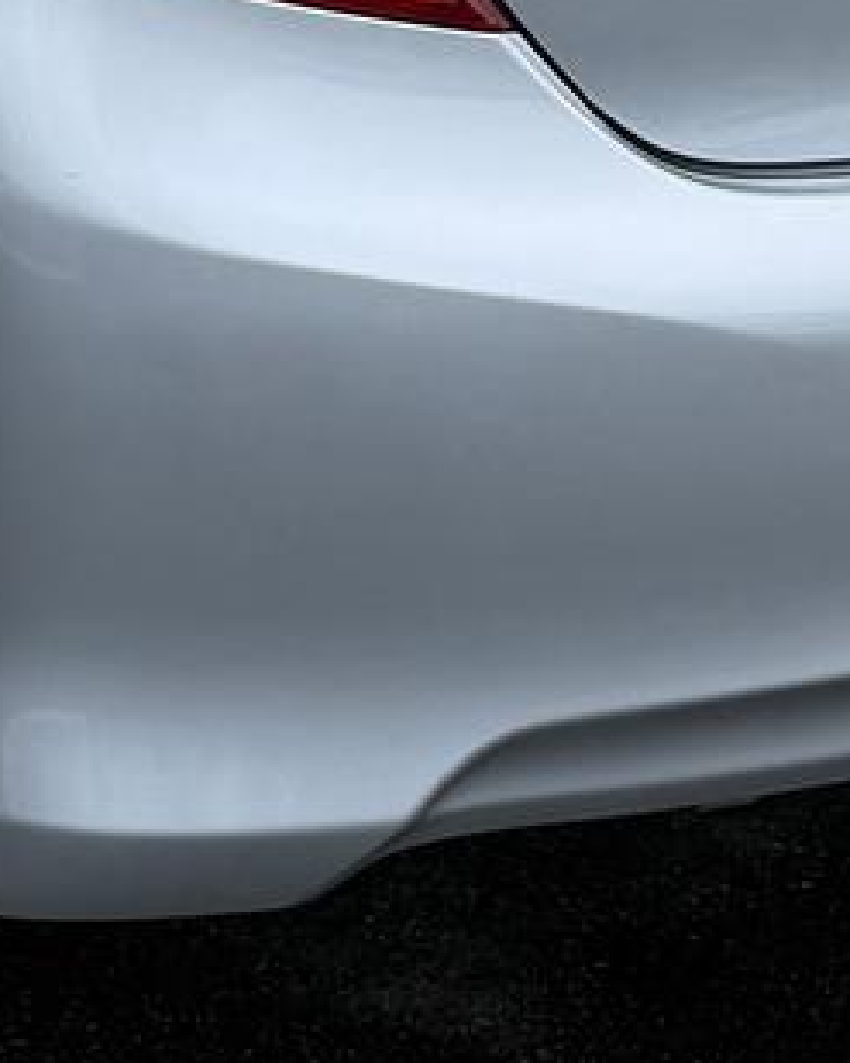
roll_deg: -0.2
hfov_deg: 15.6
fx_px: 3052
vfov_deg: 19.0
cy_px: -79
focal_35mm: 97
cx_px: 31
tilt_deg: -9.8
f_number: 1.78
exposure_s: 1/1211
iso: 80
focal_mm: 6.76
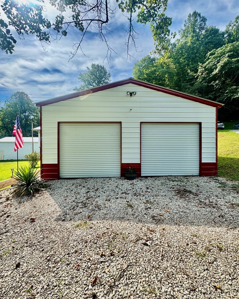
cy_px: 144
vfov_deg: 96.8
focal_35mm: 15
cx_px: 120
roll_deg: +0.4
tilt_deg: -0.7
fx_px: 133
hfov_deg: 84.0
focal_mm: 2.22
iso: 50
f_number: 2.2
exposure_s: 1/641
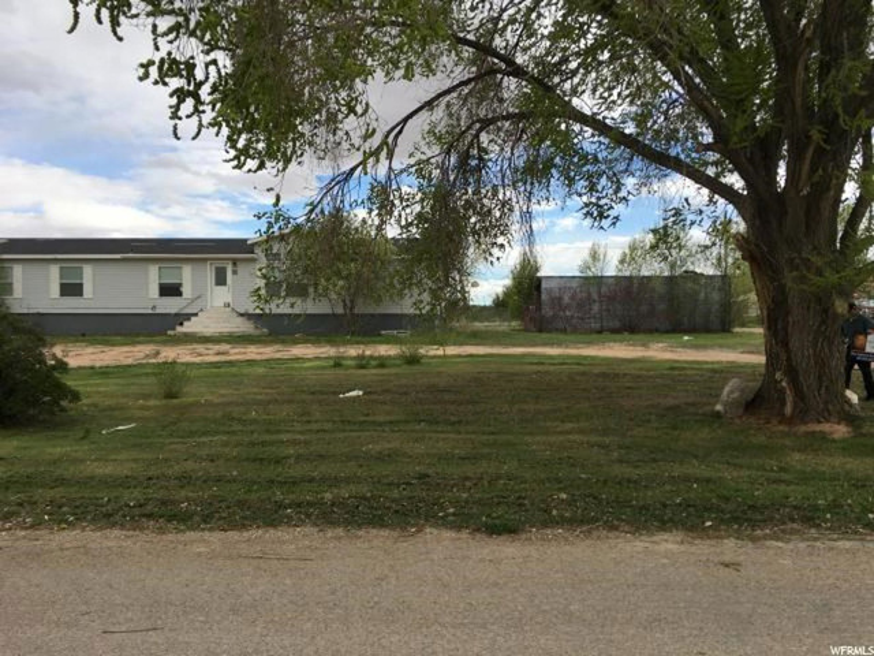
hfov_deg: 61.7
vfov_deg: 48.2
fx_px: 732
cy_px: 328
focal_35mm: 29
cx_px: 437
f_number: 2.2
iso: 25
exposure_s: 1/754
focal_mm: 4.15
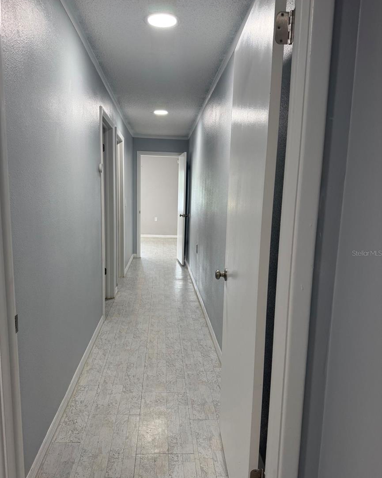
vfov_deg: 66.0
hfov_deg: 54.9
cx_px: 185
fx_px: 367
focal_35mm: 26
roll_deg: -1.3
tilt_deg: -9.5
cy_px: 253
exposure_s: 1/134
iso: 125
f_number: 1.78
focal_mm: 6.76
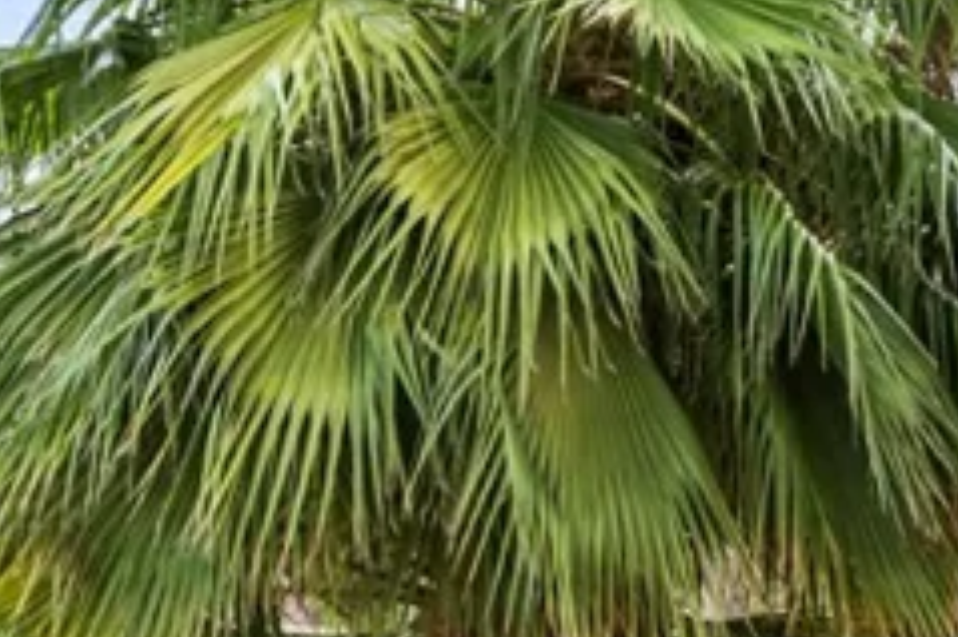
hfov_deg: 14.2
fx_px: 3191
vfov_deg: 11.1
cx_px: 1940
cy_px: 845
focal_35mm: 120
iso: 400
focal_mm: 28
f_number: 8
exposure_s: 1/8000
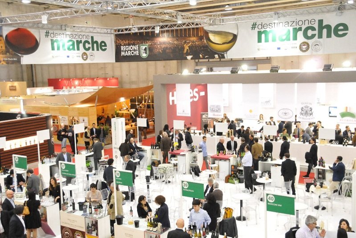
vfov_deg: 33.1
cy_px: 119
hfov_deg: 47.9
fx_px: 401
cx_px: 178
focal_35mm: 40
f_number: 4.5
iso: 3200
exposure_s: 1/80
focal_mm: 27
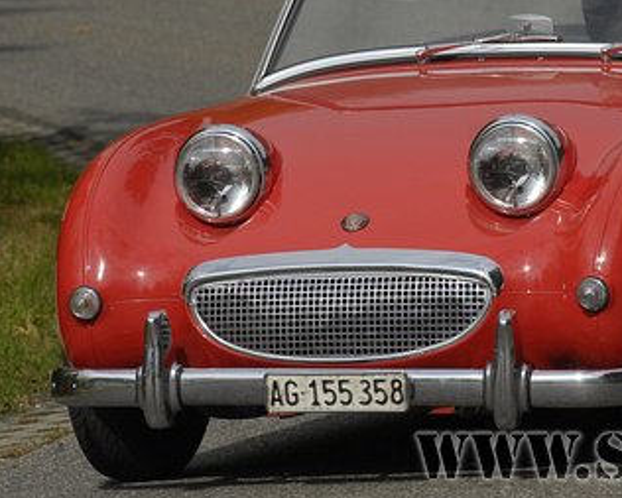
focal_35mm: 442
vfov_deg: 3.5
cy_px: 139
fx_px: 8139
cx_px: 561
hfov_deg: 4.4
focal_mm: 160
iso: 250
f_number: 7.1
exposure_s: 1/2000
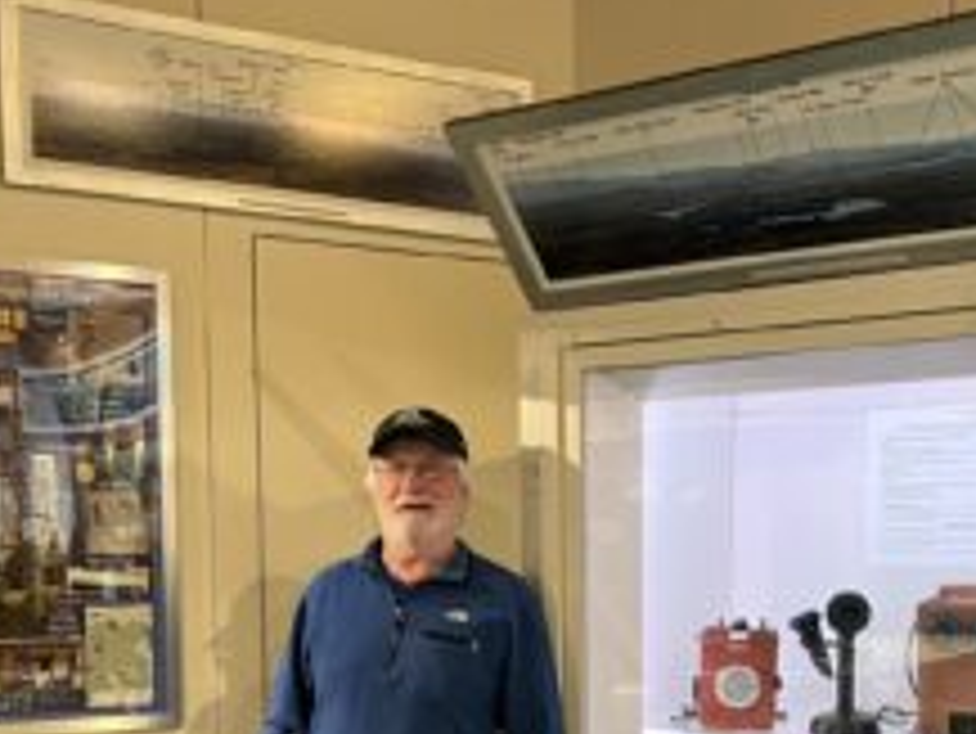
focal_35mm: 48
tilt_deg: -3.2
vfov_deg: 29.2
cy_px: 648
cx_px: 562
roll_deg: +0.6
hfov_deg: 39.5
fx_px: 1354
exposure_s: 1/60
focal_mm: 5.7
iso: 400
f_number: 1.5
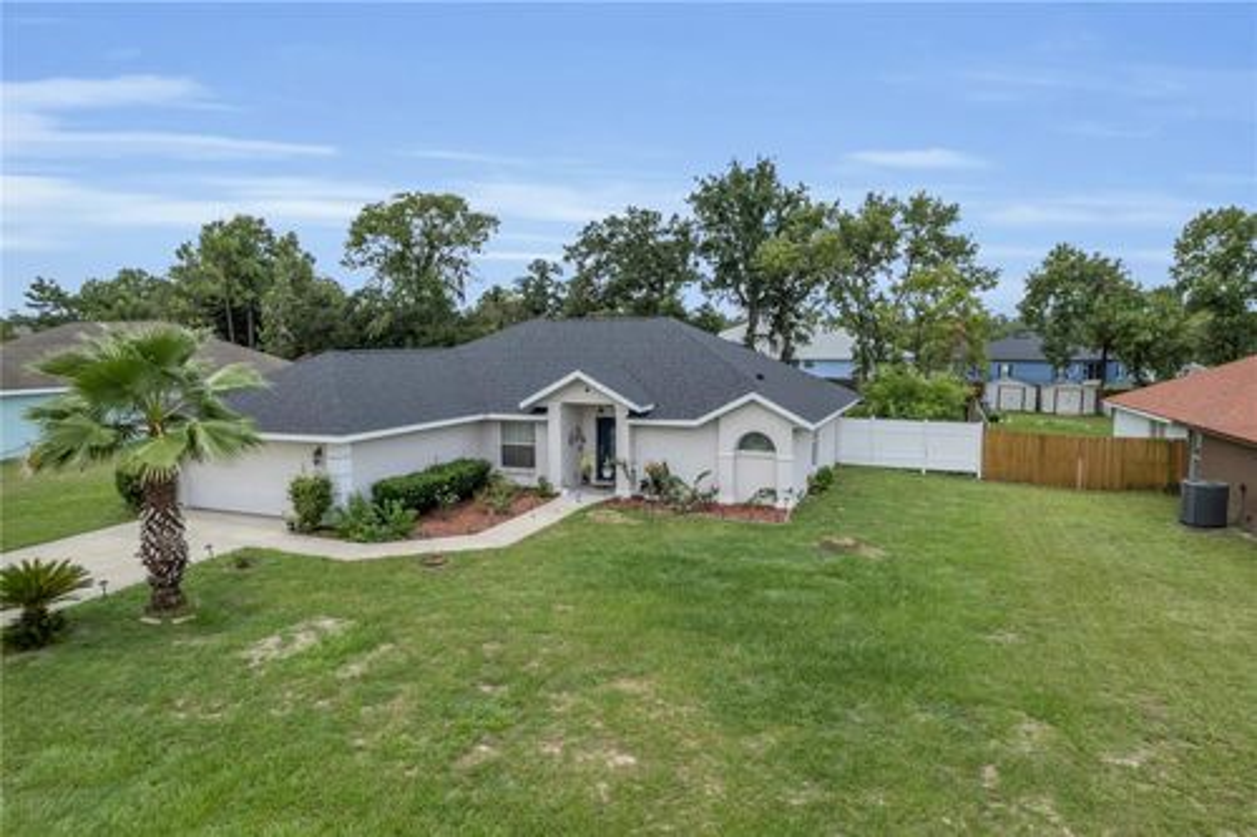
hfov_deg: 78.6
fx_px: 768
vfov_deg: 57.2
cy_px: 418
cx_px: 628
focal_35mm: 22
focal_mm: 8.38
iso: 100
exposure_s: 1/2000
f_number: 2.8
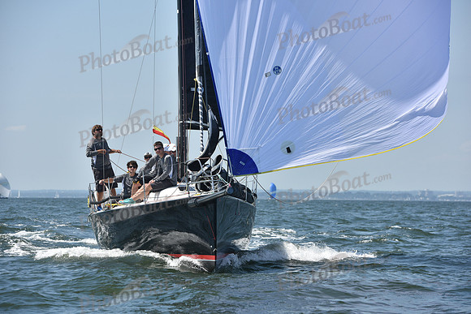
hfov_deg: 13.2
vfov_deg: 8.9
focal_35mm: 155
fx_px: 2028
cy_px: 157
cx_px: 236
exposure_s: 1/1250
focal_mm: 155
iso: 250
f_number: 7.1
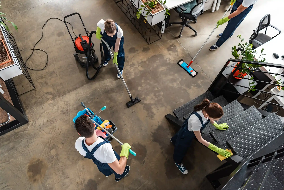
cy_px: 95
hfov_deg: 61.9
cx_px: 142
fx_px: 237
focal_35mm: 30
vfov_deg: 43.6
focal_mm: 30
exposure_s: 1/200
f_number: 3.5
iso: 160
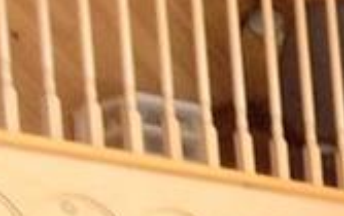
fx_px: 1944
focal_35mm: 207
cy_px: 699
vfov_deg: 5.8
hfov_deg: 9.1
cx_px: 832
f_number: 2.4
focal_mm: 3.3
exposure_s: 1/30
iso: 40
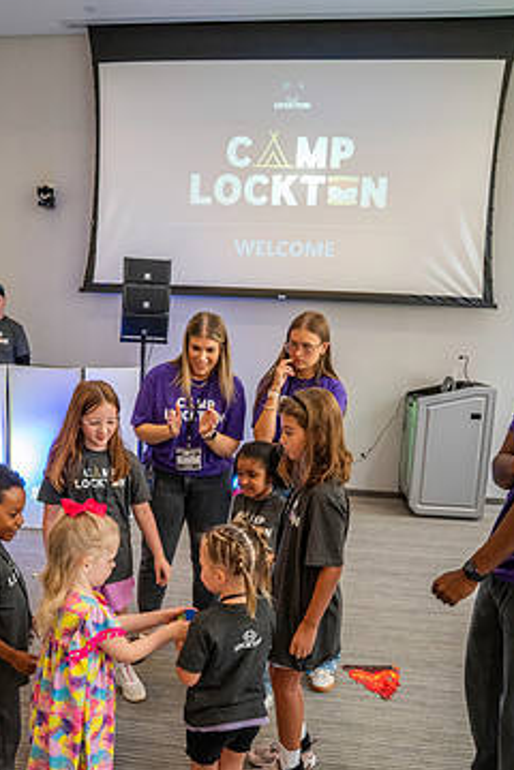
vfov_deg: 61.4
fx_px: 642
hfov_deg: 43.3
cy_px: 464
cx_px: 199
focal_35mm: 30
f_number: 4
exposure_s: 1/160
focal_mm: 24
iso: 4000
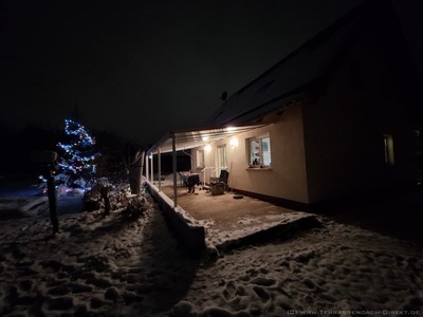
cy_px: 158
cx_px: 212
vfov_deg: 89.9
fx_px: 159
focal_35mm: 13
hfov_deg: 106.2
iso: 1250
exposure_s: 1/7
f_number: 2.2
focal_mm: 1.74
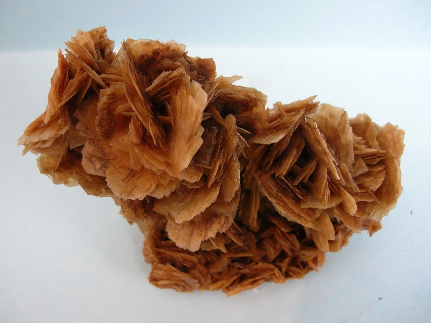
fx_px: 448
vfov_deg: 39.6
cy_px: 162
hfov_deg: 51.4
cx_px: 216
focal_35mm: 36
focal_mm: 6
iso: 50
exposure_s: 1/8.5
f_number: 2.7
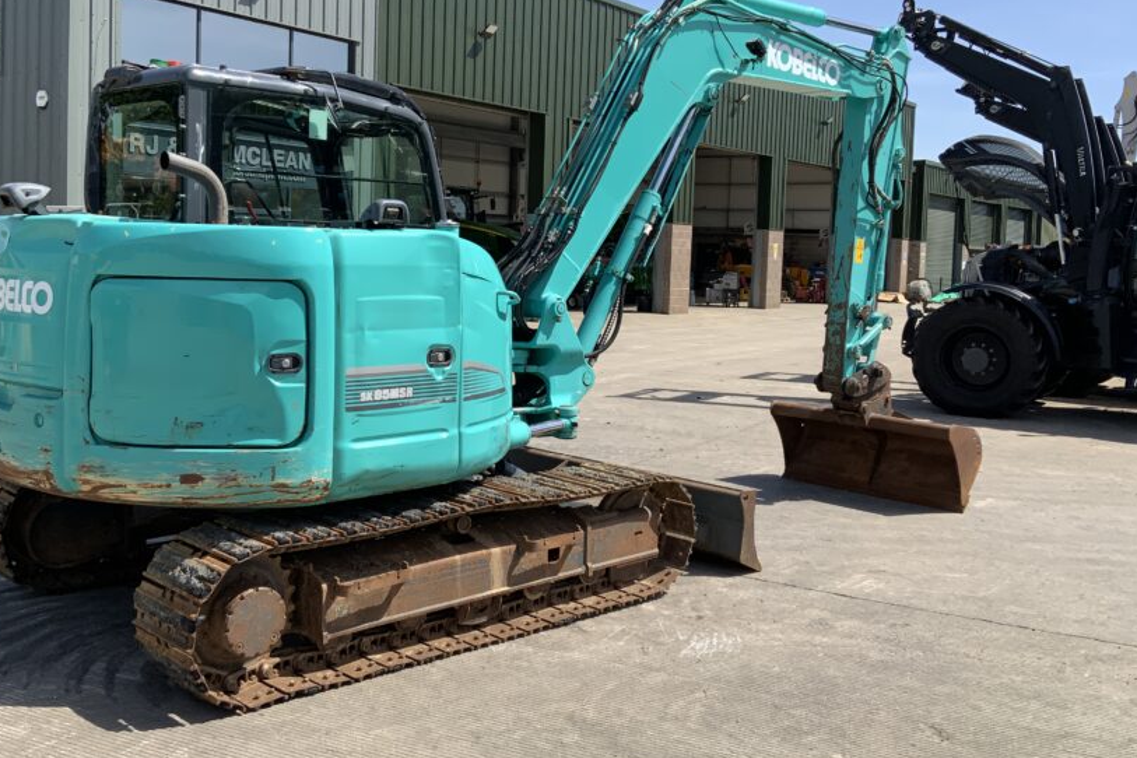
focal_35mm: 38
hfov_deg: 50.7
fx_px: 1200
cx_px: 538
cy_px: 305
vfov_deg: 34.9
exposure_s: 1/1626
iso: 16
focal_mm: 3
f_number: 1.8
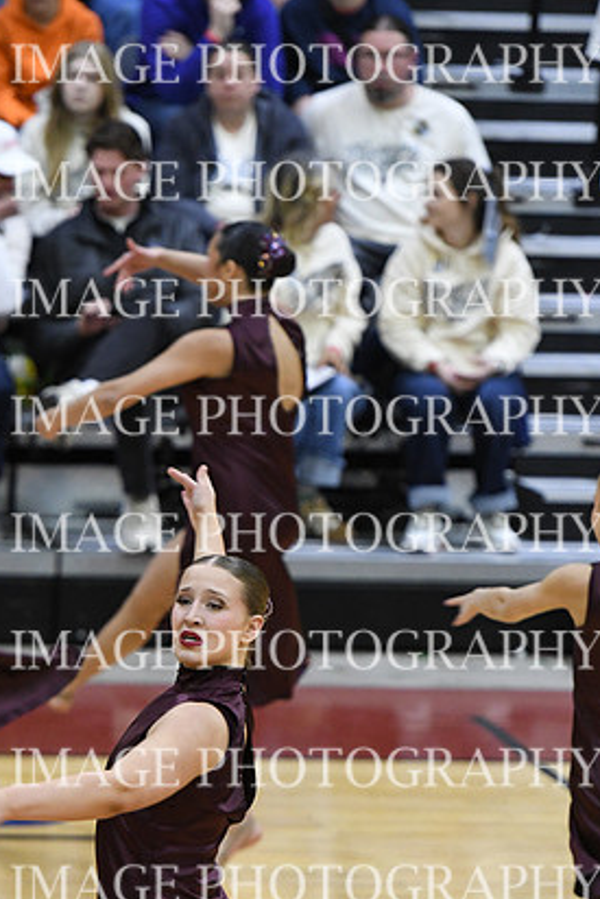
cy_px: 591
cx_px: 182
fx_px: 9491
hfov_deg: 3.6
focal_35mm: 380
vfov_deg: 5.4
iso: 4000
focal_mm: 180
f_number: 3.5
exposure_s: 1/400
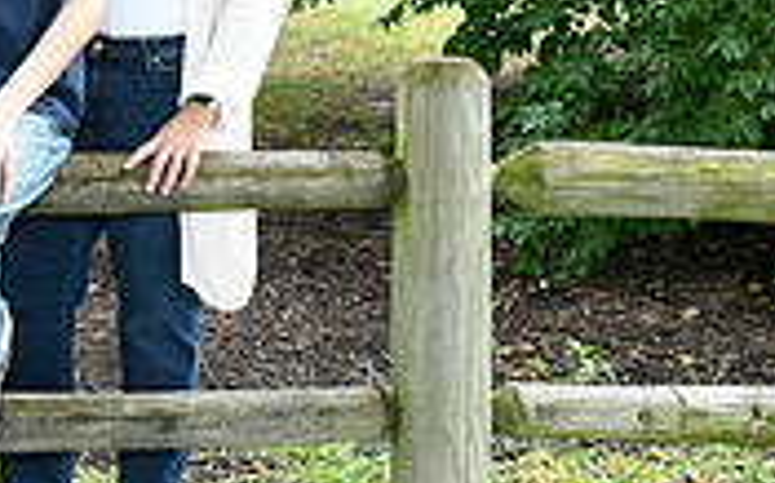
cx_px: -146
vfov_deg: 12.4
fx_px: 2216
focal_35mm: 105
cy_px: 69
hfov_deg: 18.8
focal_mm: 31
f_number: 8
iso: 1600
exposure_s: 1/60
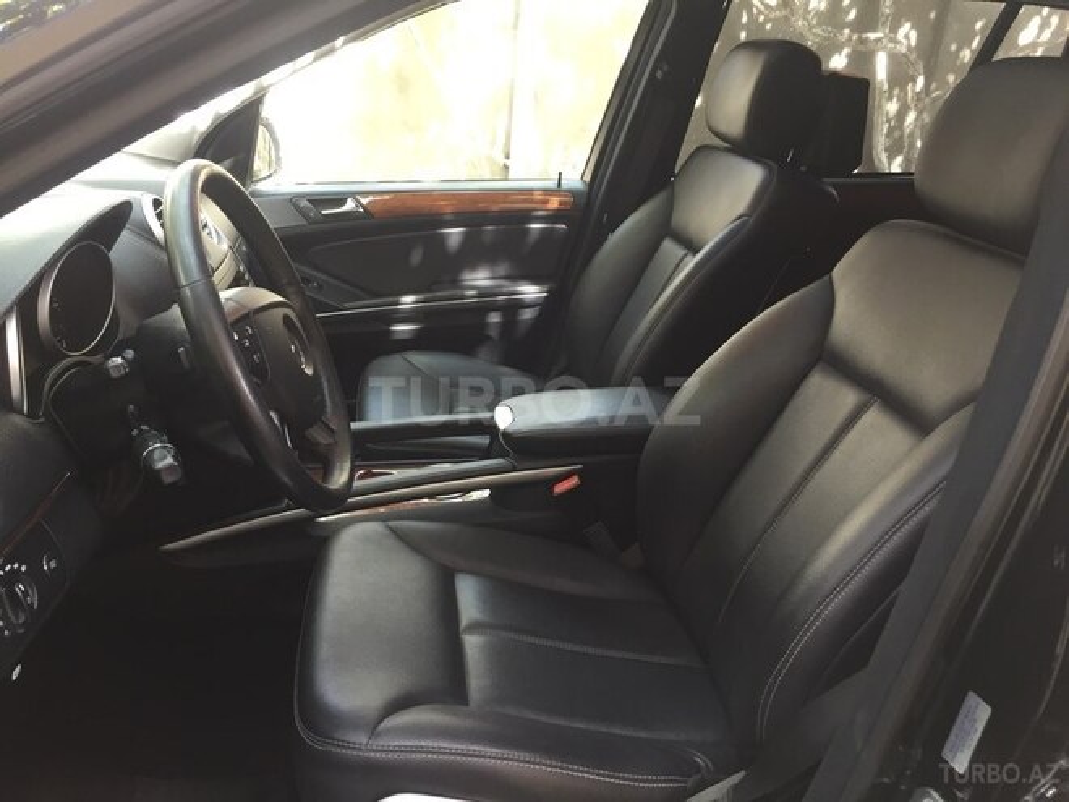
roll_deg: -4.9
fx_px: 896
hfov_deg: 61.7
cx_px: 534
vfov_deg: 48.2
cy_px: 401
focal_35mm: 29
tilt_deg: -21.3
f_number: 2.2
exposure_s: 1/33
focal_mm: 4.15
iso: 100
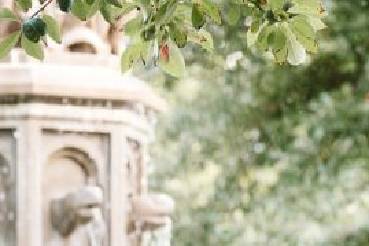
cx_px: 211
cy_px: 477
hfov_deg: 4.7
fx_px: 4528
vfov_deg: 3.1
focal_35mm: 442
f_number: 4
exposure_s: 1/160
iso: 400
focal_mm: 116
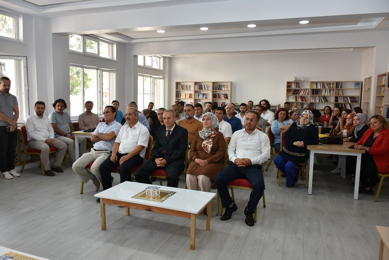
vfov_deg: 47.9
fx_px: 292
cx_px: 194
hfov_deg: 67.4
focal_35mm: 27
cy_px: 130
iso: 200
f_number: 4.5
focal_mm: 18
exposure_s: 1/80
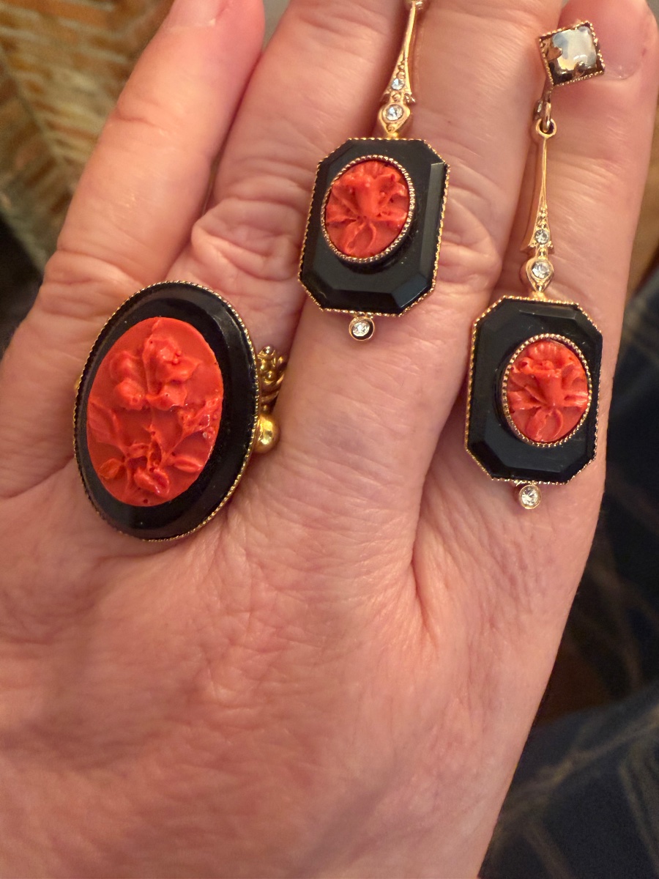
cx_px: 330
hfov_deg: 53.1
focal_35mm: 26
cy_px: 440
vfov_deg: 67.3
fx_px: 660
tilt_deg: -56.0
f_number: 2.2
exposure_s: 1/50
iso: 500
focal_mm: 2.22
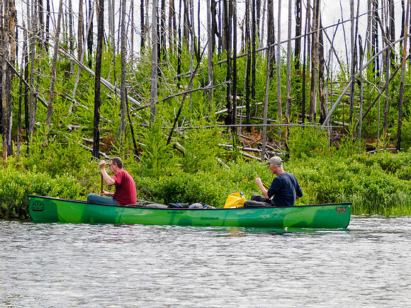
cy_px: 154
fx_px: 2066
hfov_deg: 11.4
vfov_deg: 8.5
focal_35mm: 174
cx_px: 206
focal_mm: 87
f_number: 8
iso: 640
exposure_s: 1/160
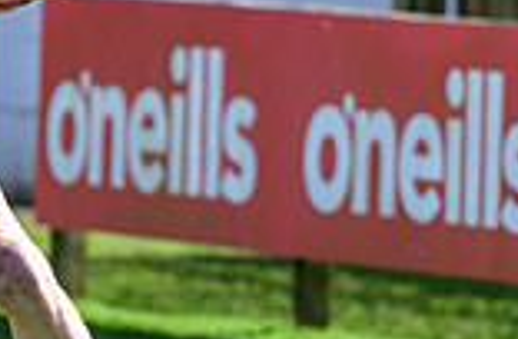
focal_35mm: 875
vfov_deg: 1.6
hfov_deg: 2.4
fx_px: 12515
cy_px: 296
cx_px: -1
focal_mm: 160
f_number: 3.5
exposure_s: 1/2000
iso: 640
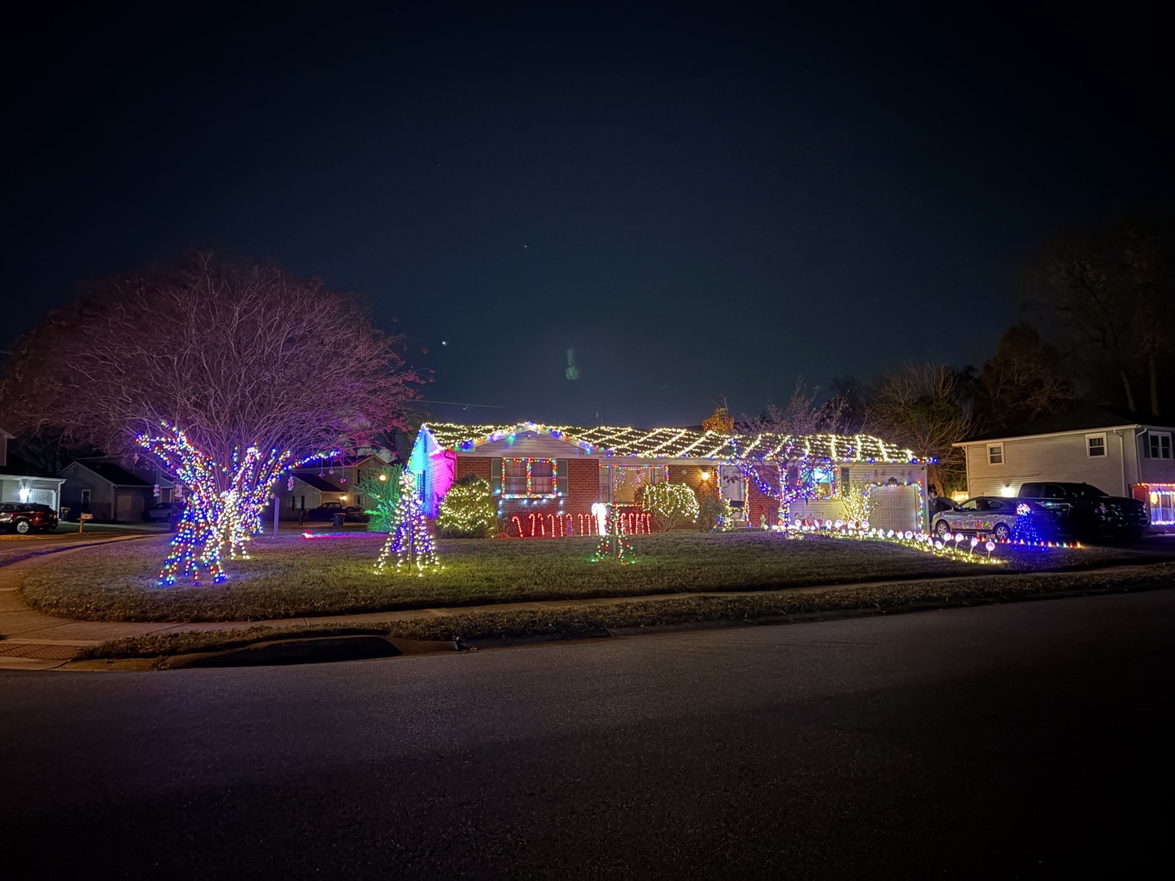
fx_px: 883
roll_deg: +0.3
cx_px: 588
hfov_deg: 67.3
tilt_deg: +5.4
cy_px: 440
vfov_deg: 53.1
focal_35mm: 26
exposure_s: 1/9
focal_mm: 5.96
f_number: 1.6
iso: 1000
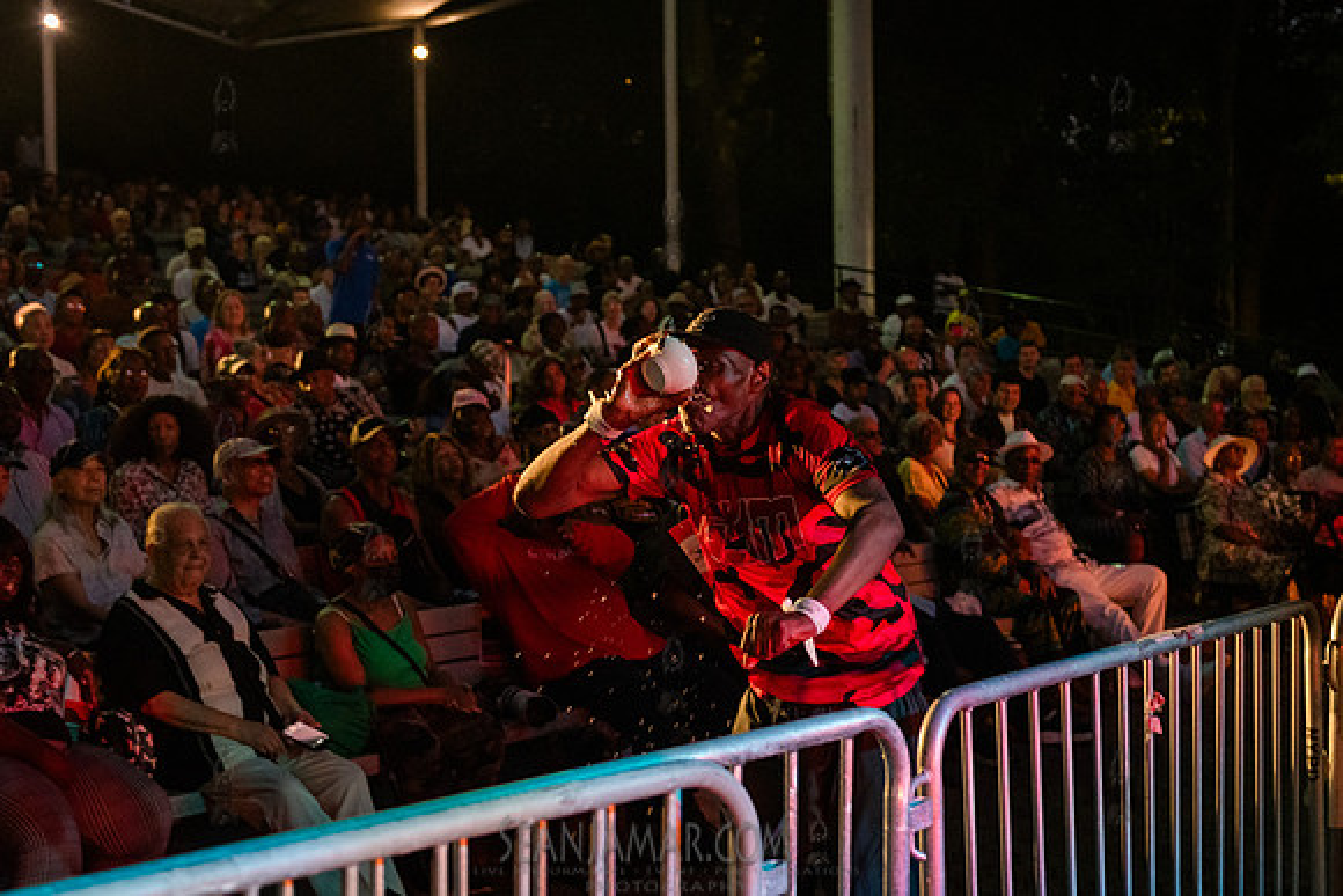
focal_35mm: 51
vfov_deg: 26.3
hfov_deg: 38.6
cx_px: 699
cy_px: 449
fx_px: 1919
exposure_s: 1/250
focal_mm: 48
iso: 6400
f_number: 3.2
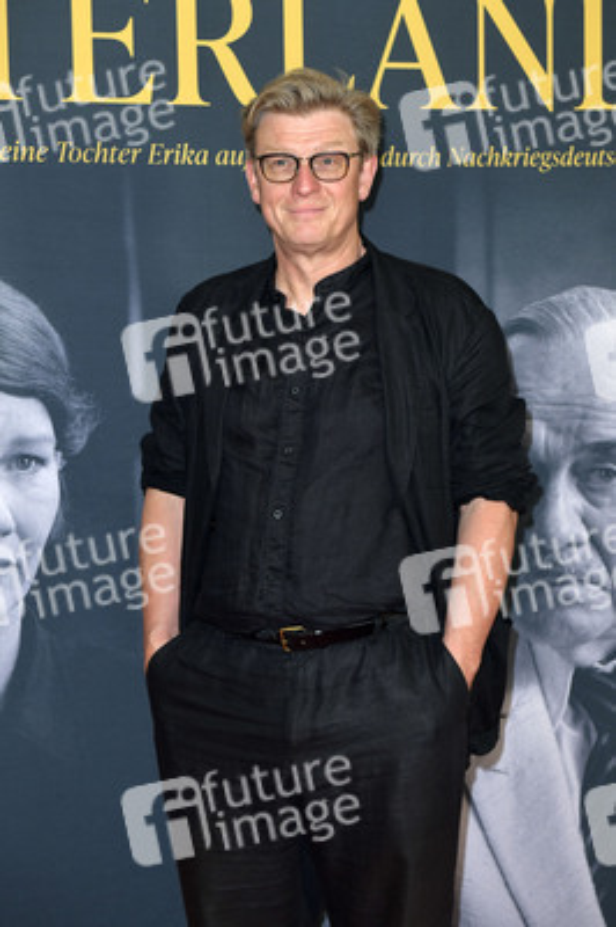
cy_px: 464
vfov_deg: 32.4
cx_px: 308
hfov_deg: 21.9
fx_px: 1594
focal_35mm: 62
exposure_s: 1/250
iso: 640
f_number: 7.1
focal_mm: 62
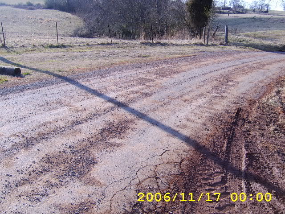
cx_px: 142
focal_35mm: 31
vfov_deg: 45.4
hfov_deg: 58.4
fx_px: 255
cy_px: 107
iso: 71
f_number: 5.6
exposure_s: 1/125
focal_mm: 8.13
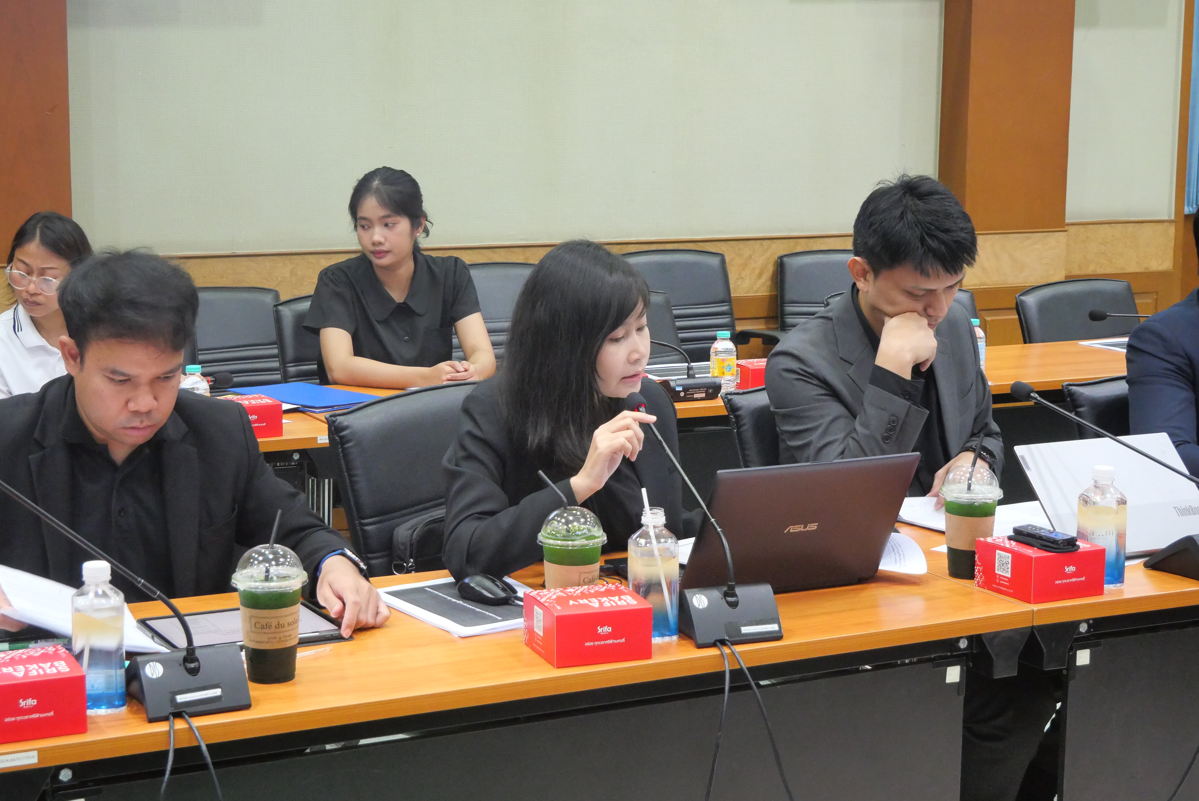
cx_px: 600
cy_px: 400
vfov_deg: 21.9
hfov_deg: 32.4
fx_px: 2066
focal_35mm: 62
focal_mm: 30
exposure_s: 1/50
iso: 3200
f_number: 4.9
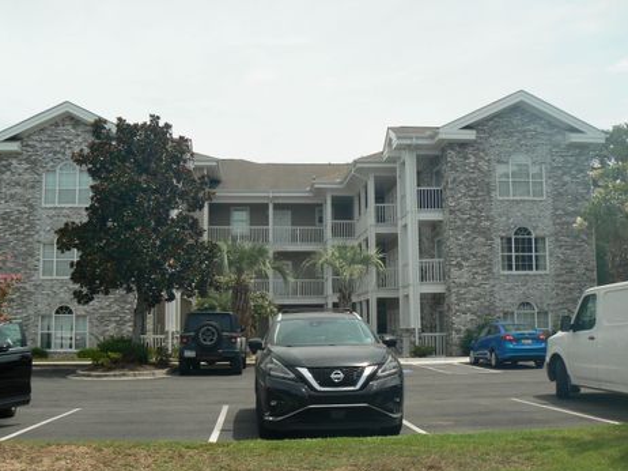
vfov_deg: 36.8
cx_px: 318
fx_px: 707
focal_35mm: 39
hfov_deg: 47.9
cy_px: 254
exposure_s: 1/400
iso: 80
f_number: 5.6
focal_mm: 6
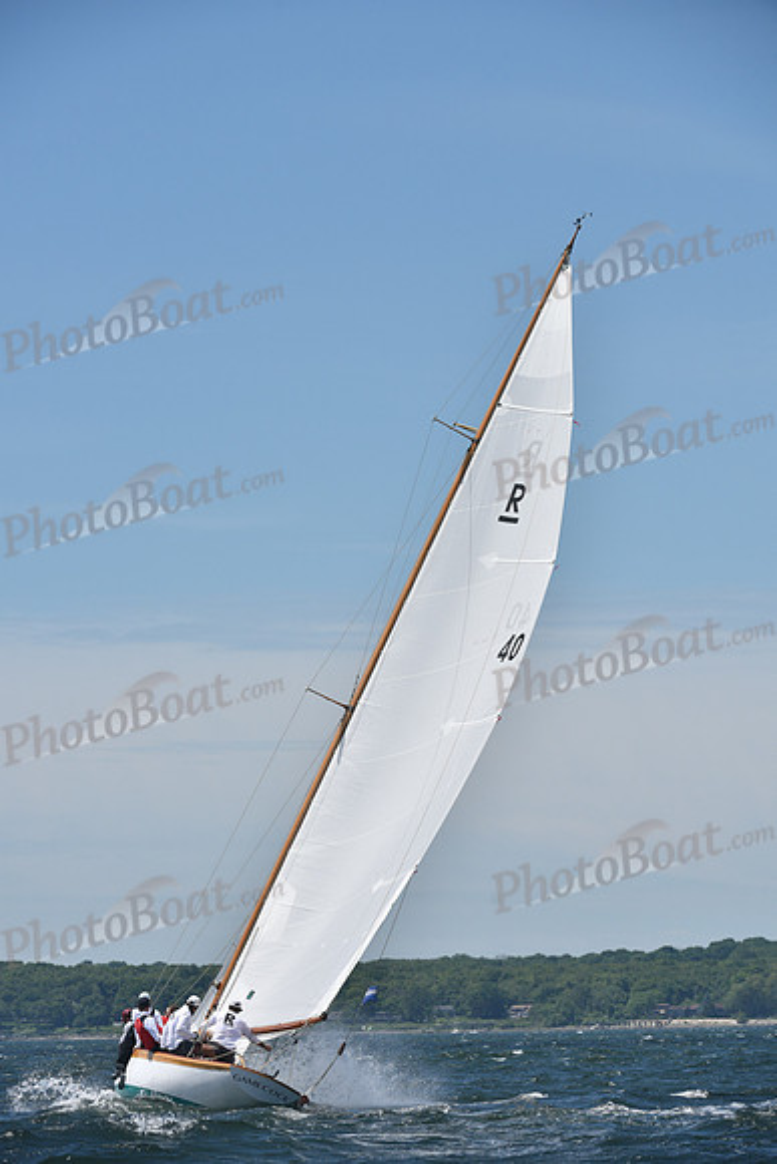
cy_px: 582
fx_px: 6471
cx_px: 388
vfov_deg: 10.3
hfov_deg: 6.9
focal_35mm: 200
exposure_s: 1/1250
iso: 250
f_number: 7.1
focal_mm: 200
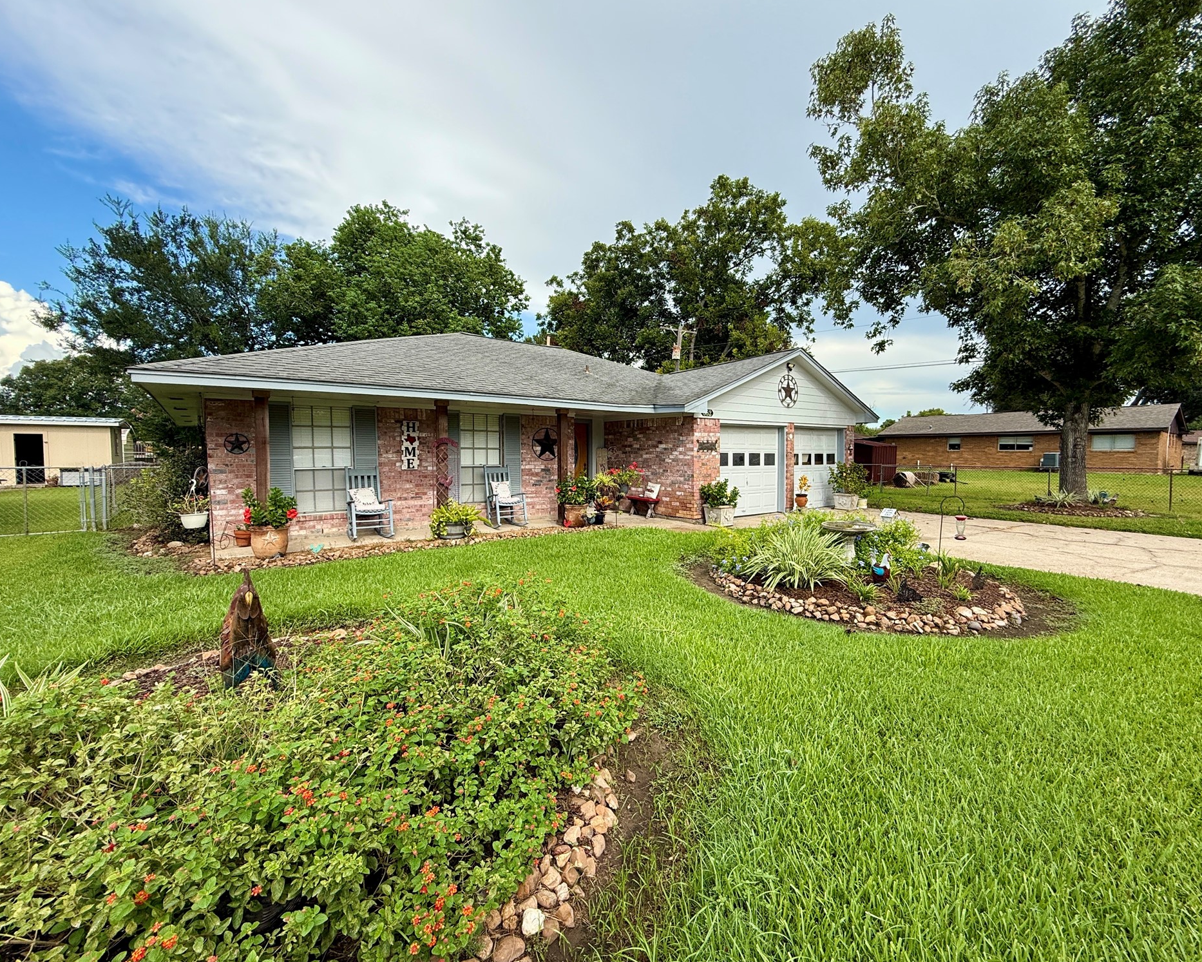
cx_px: 630
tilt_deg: -2.9
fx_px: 534
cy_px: 477
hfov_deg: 96.7
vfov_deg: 84.0
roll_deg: -0.6
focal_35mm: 15
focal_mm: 2.22
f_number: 2.2
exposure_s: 1/569
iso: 50
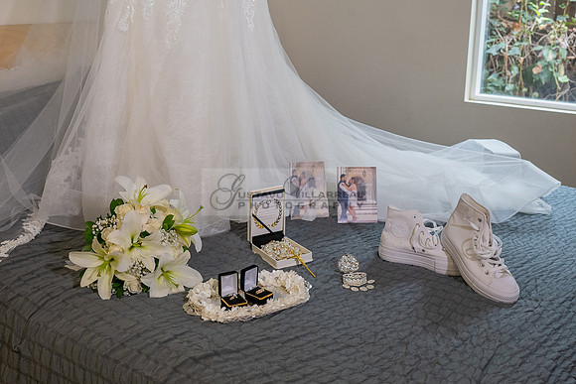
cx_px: 243
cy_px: 113
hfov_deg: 46.2
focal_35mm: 42
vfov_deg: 31.5
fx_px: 673
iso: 1600
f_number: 4
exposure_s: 1/200
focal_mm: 24
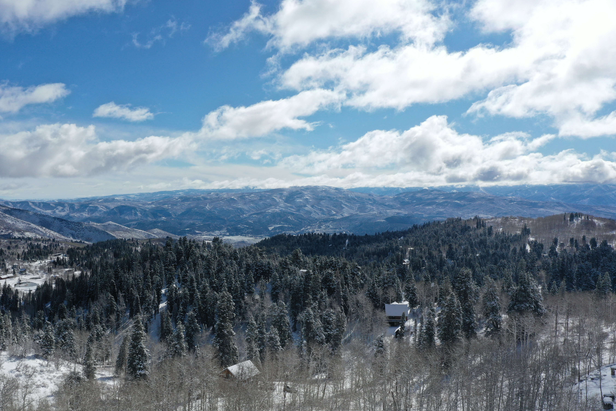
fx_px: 582
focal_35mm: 34
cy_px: 235
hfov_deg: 55.4
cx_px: 249
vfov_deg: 38.8
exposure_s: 1/640
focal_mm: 10.26
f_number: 7.1
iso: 100
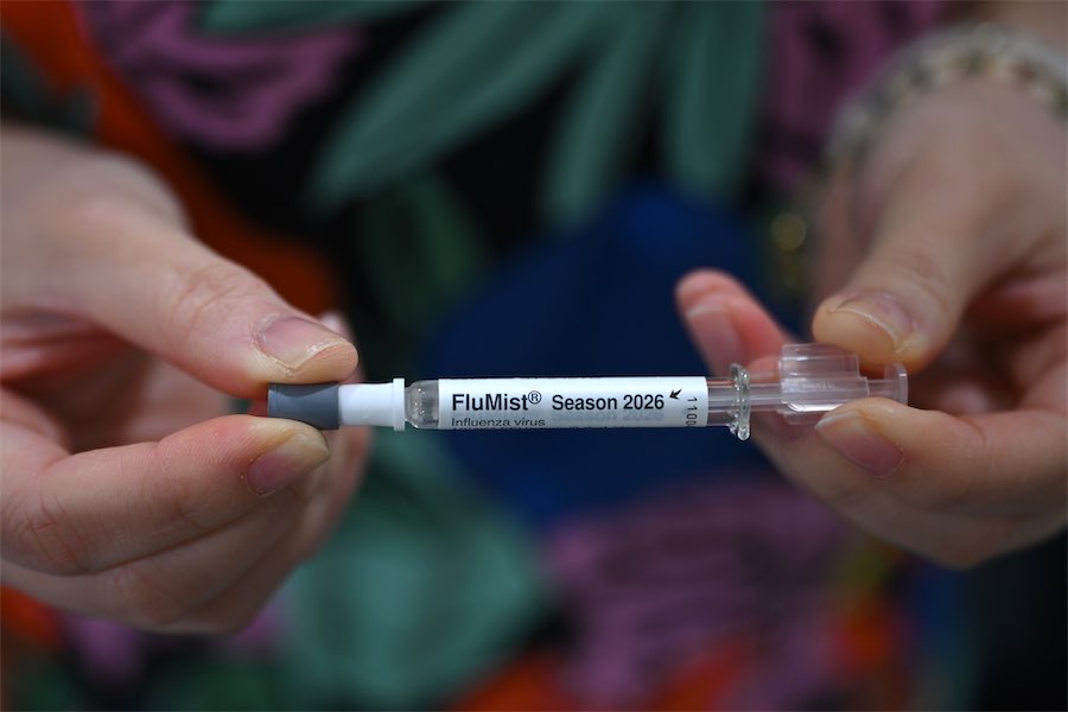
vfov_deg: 20.9
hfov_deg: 31.0
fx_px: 1928
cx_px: 534
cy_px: 356
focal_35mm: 65
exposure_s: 1/200
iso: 400
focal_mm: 65
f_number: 3.2
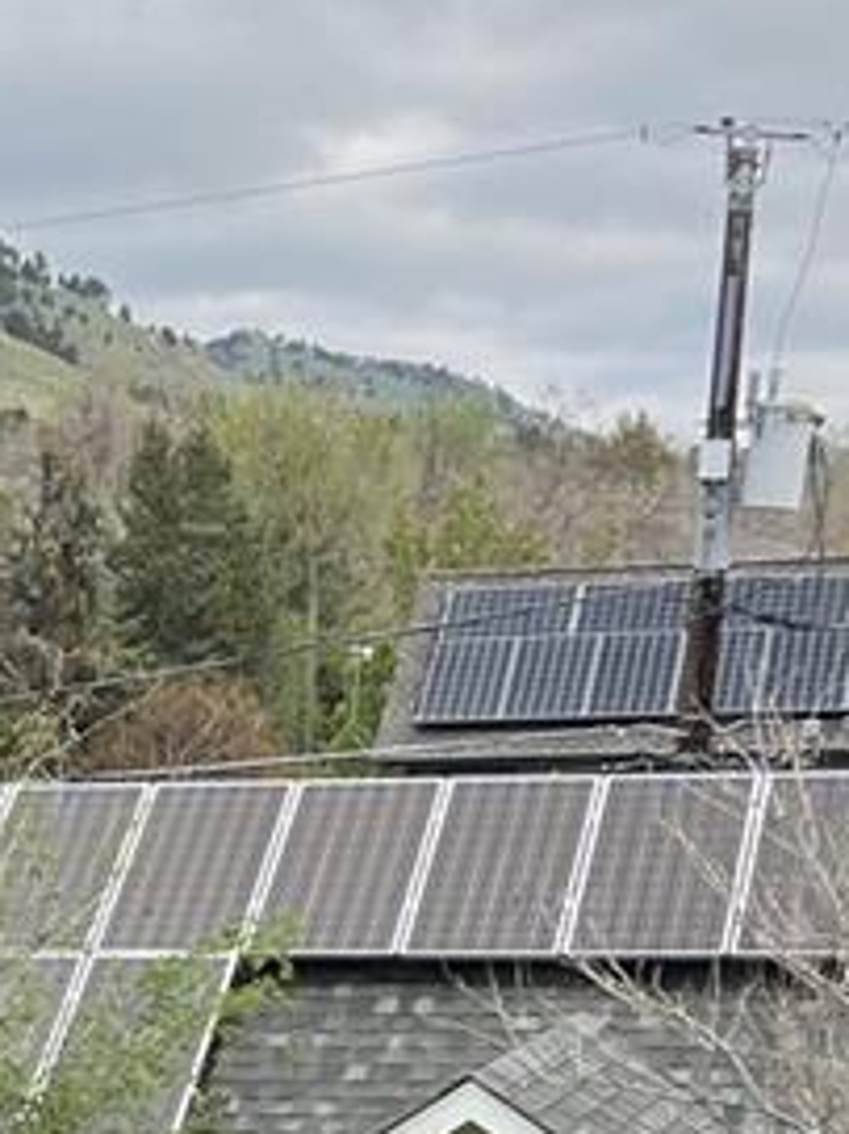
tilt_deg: -7.0
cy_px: 1255
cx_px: -335
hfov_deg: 12.4
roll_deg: +1.9
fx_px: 3764
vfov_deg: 16.6
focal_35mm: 115
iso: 50
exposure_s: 1/1124
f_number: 1.5
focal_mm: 5.7
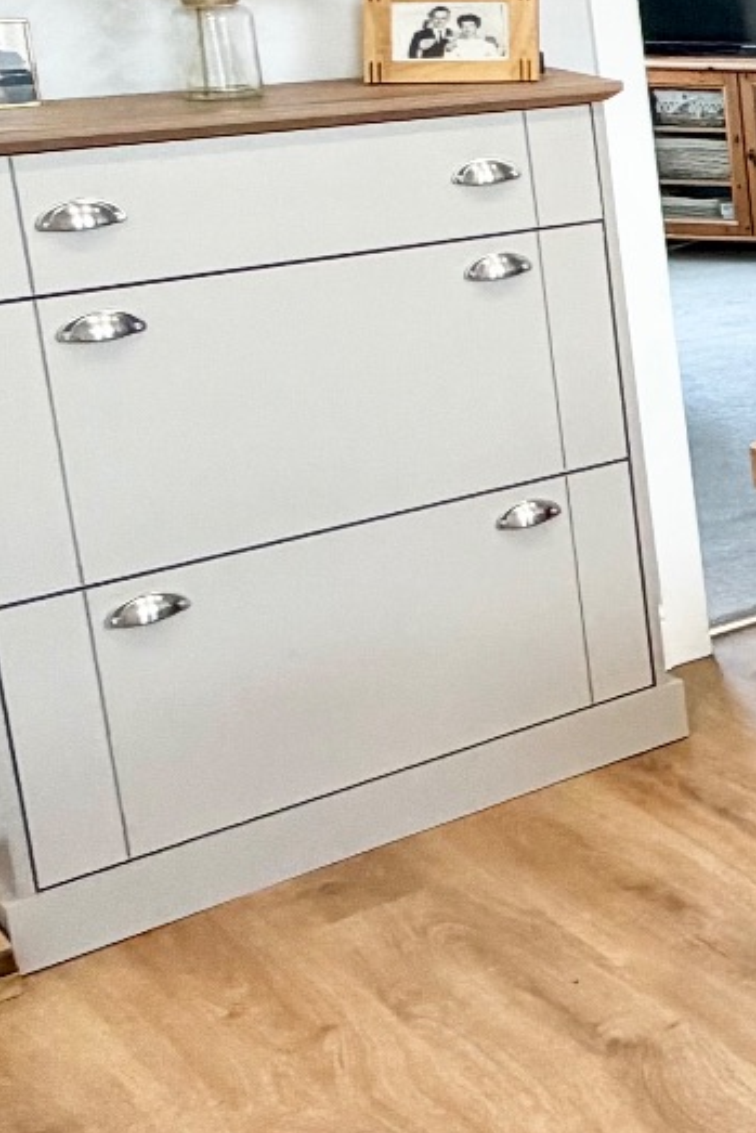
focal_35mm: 57
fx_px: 1794
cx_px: 2006
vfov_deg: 33.6
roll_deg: -0.3
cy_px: 162
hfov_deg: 13.3
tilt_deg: -10.5
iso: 200
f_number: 2.2
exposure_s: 1/100
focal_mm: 2.22
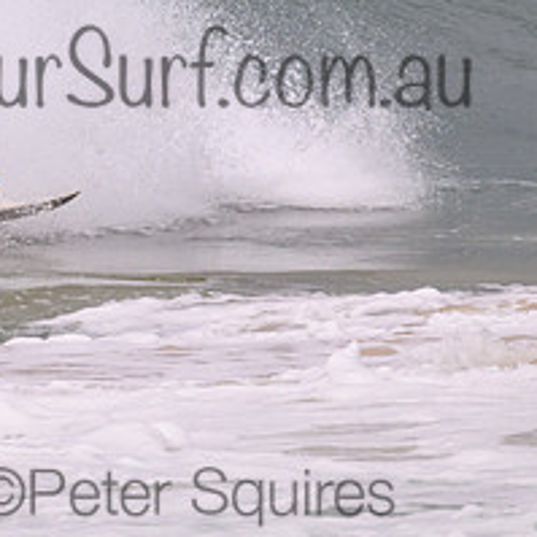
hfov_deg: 0.7
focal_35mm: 2498
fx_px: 43842
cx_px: -53
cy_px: 58
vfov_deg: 0.7
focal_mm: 760
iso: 640
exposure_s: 1/2000
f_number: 11
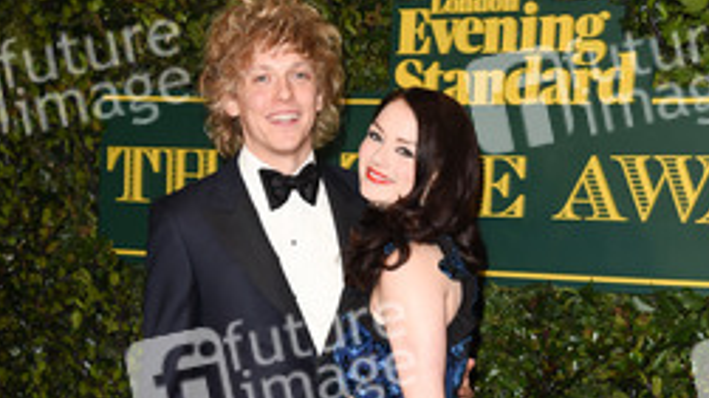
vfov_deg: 12.7
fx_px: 1729
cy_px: 511
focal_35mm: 92
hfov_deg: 23.2
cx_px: 354
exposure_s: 1/250
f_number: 5.6
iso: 800
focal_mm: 55
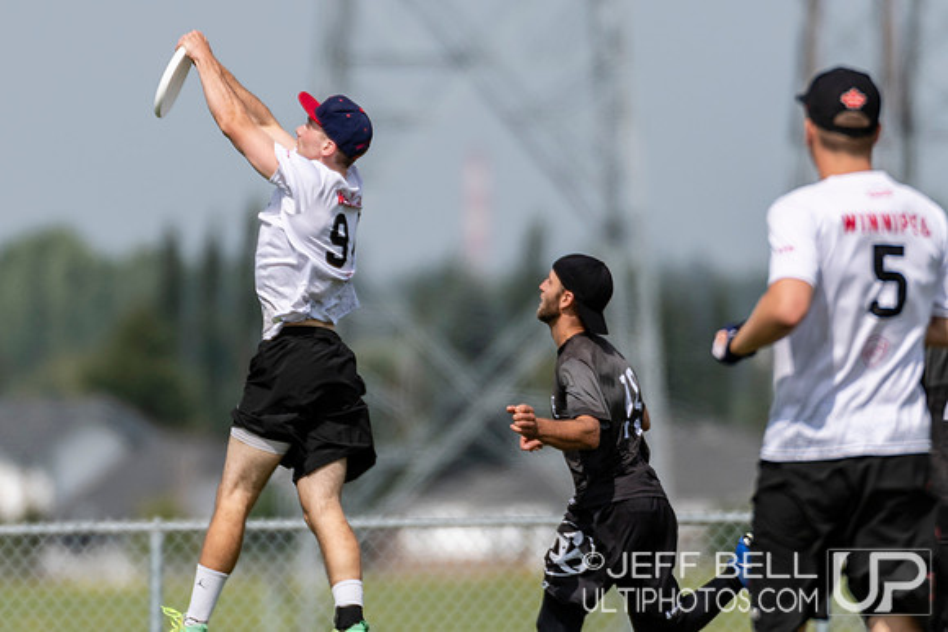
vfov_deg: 1.3
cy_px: 264
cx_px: 350
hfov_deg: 1.9
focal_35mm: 1066
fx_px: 28078
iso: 100
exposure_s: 1/1250
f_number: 4
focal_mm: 400
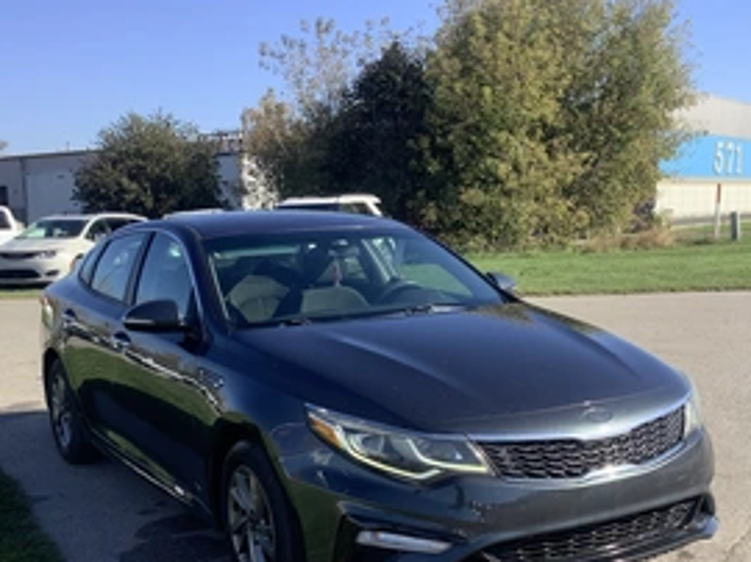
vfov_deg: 31.1
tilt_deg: -11.3
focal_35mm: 46
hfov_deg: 41.3
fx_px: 997
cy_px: 392
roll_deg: -0.8
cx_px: 370
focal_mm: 3.3
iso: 25
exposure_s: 1/673
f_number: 2.4
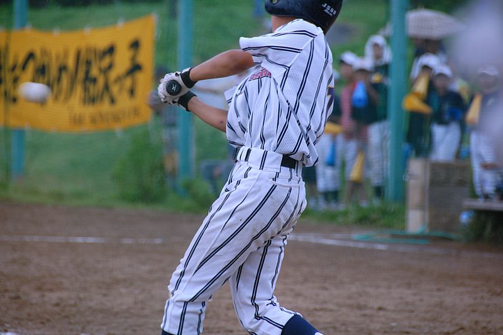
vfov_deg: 5.4
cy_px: 168
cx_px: 252
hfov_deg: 8.1
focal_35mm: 255
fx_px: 3560
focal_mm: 170
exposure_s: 1/500
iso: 450
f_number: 5.6
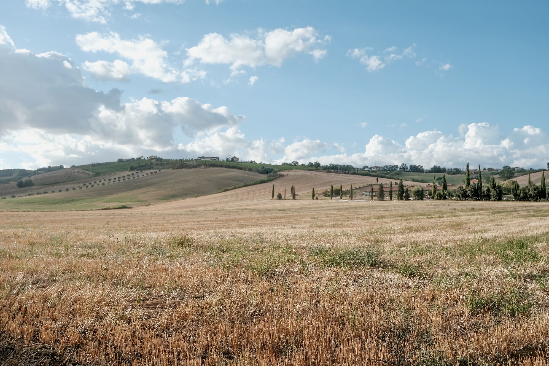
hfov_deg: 55.8
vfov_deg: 38.9
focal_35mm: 34
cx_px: 274
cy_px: 183
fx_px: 518
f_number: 5.6
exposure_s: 1/420
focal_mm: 22.8
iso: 160
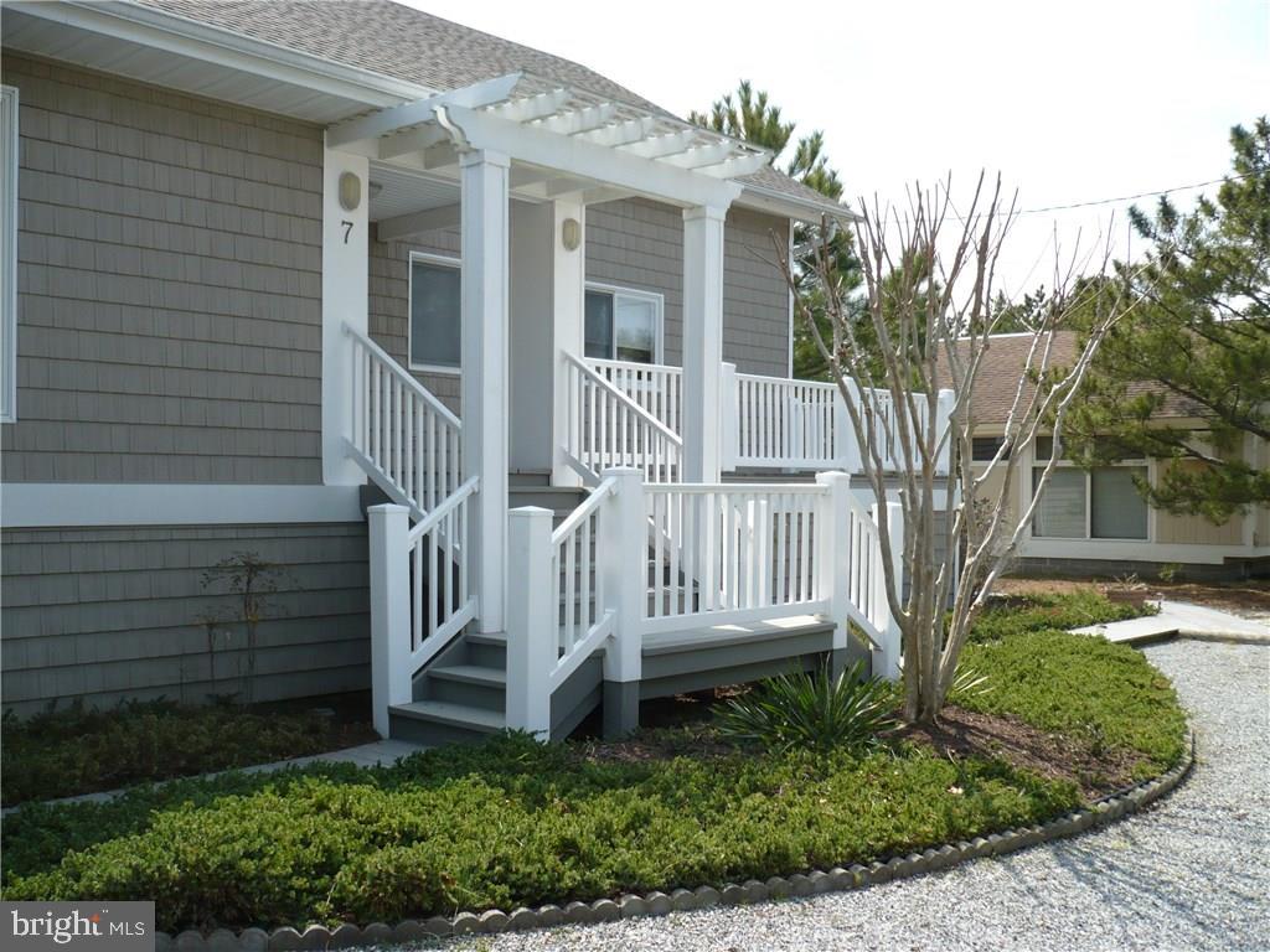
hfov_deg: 52.6
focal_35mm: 35
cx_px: 635
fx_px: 1284
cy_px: 476
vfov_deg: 40.7
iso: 100
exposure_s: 1/800
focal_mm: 5.8
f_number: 2.8
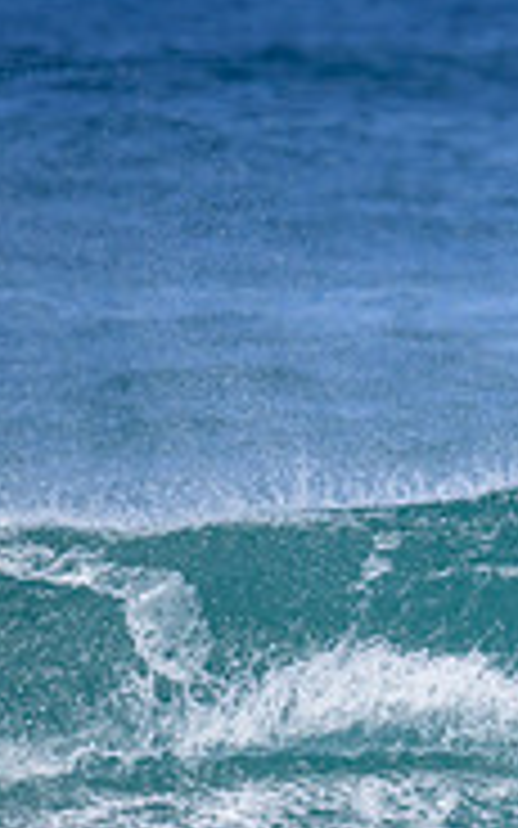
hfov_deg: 0.7
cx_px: 1090
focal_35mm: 1895
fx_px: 42803
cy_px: 740
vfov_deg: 1.1
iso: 900
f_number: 11
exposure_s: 1/2000
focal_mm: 590
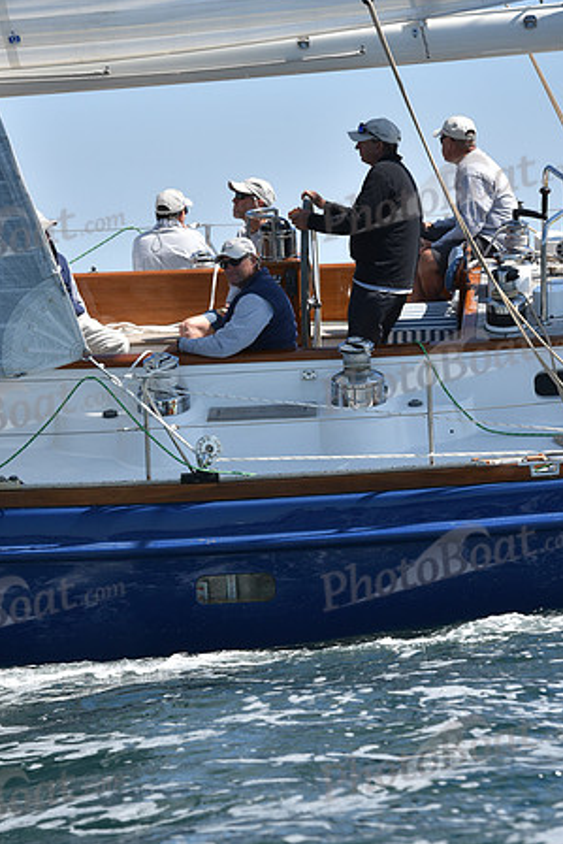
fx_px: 4852
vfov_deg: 9.9
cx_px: 223
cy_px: 492
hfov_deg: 6.6
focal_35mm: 207
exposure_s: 1/1600
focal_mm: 160
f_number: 6.3
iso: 250
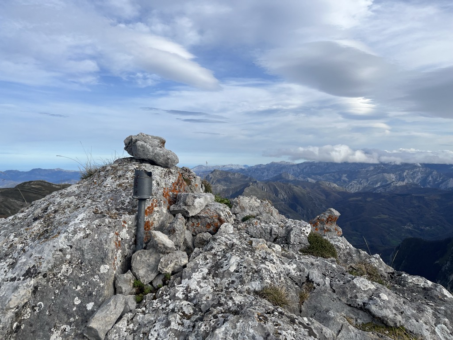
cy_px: 170
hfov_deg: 67.3
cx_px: 226
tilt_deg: -3.5
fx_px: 340
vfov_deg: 53.1
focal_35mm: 26
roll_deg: -0.7
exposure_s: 1/4016
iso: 50
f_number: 1.6
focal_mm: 5.1
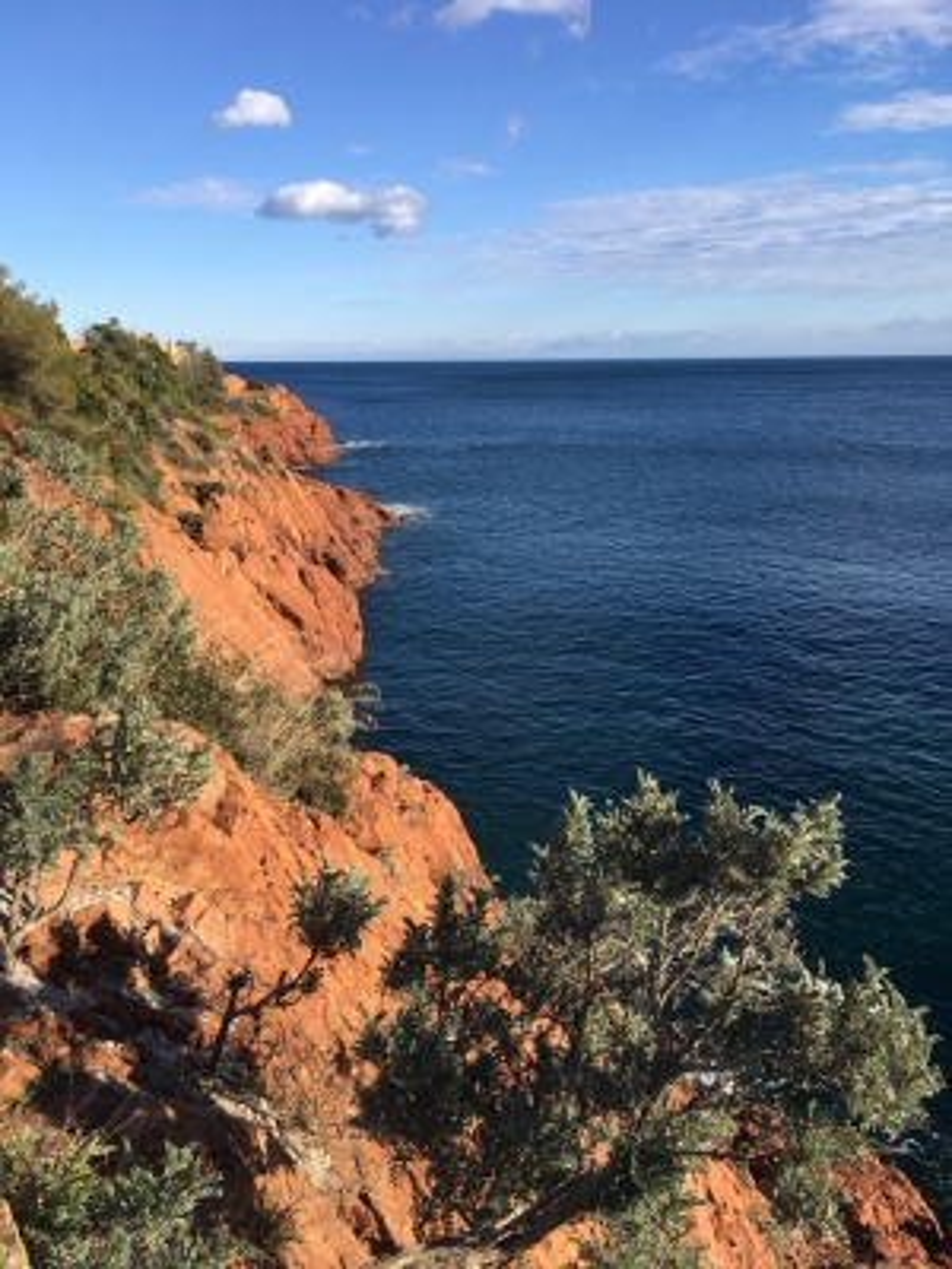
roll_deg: +0.6
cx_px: 476
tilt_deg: -13.5
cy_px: 634
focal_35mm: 29
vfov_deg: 61.7
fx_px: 1063
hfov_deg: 48.2
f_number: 2.2
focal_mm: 4.15
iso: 25
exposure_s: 1/1183
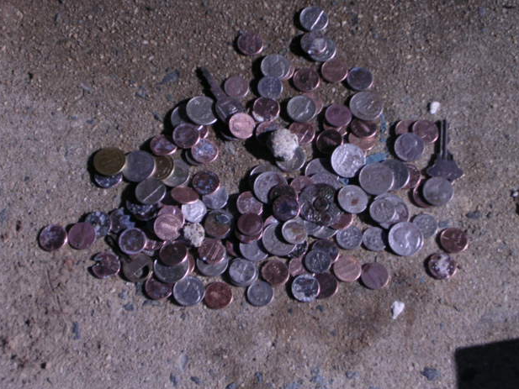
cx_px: 266
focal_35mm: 84
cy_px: 188
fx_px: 1260
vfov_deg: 17.6
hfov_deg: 23.3
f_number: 4
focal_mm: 12.3
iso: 100
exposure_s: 1/969
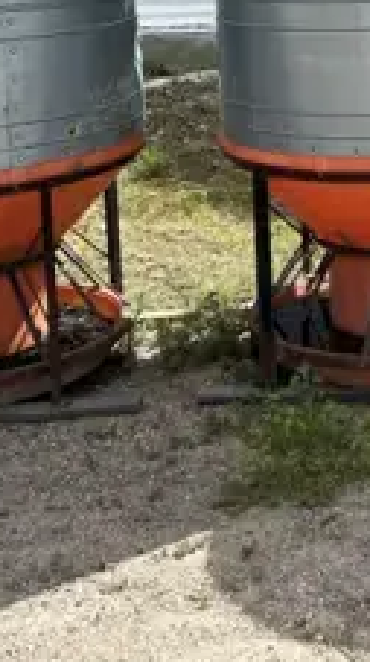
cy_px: -17
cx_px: 481
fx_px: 1401
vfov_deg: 25.1
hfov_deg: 14.4
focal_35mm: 80
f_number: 1.5
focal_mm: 5.7
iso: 50
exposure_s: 1/2457
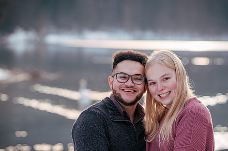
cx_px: 125
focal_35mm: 171
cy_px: 95
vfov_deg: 8.0
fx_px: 1082
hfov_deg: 12.0
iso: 250
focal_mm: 130
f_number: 4
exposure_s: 1/1000
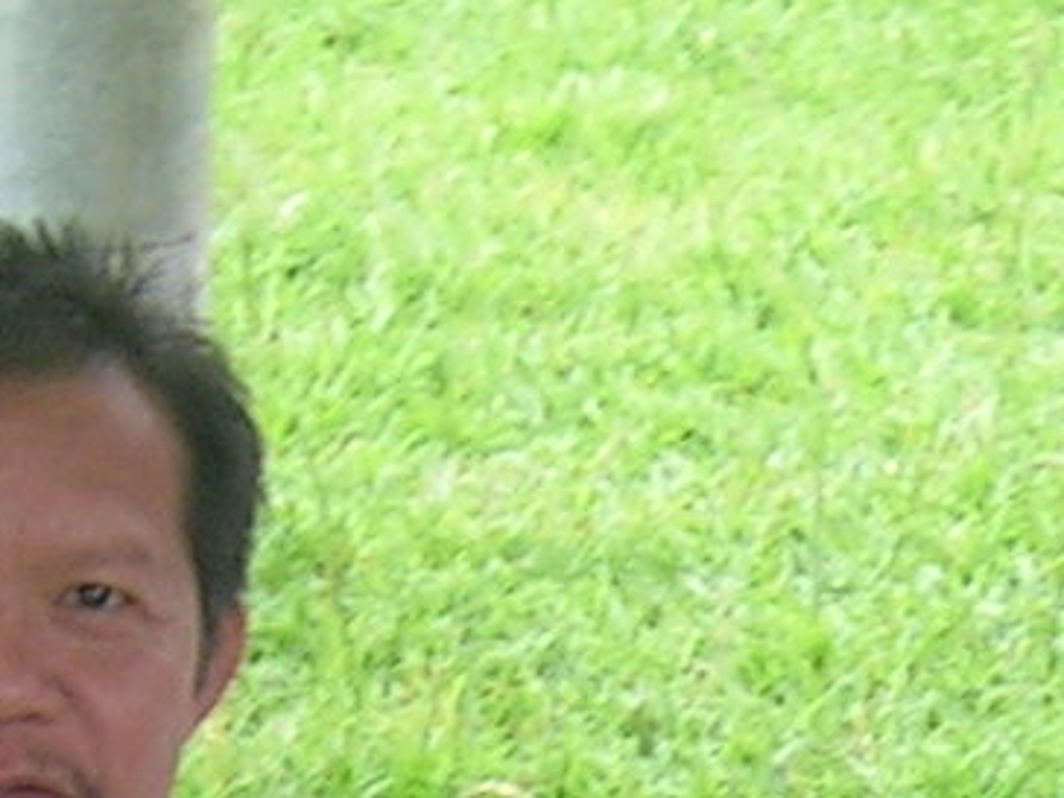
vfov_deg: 7.2
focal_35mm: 197
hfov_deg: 9.9
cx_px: 1219
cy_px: 1657
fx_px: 6055
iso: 50
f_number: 2.8
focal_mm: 5.4
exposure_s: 1/67
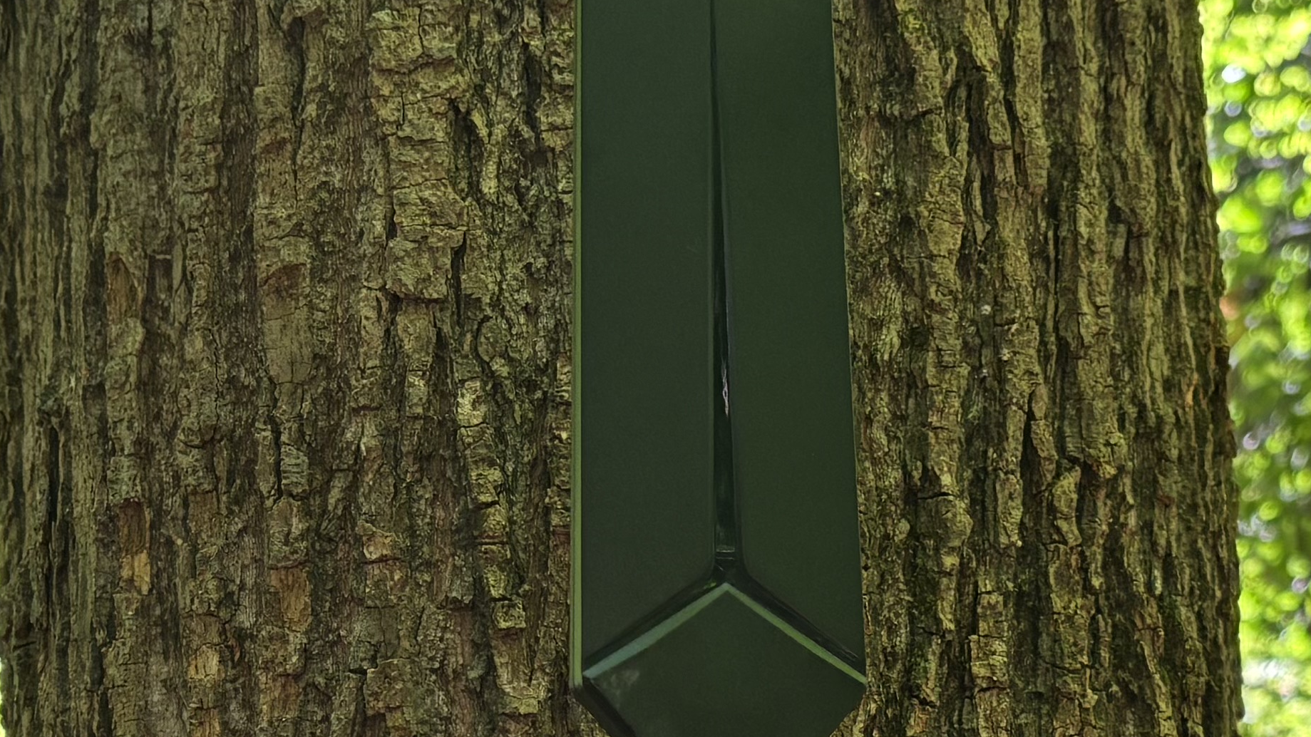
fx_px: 3059
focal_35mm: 88
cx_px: 848
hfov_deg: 24.1
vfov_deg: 13.1
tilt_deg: -0.1
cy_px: 1074
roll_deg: +0.2
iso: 100
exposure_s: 1/121
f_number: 1.6
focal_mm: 5.96
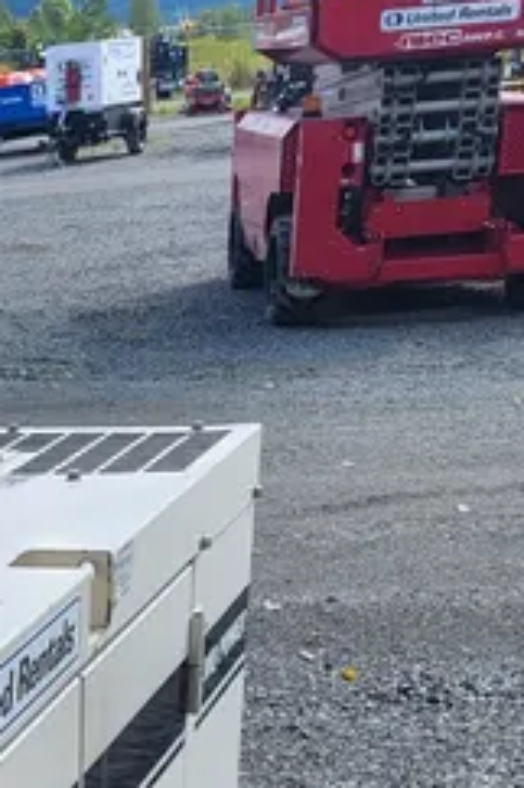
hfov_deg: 15.5
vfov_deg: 21.7
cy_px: 1099
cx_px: -234
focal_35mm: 82
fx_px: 1793
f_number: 1.8
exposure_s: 1/883
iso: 40
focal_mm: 5.4
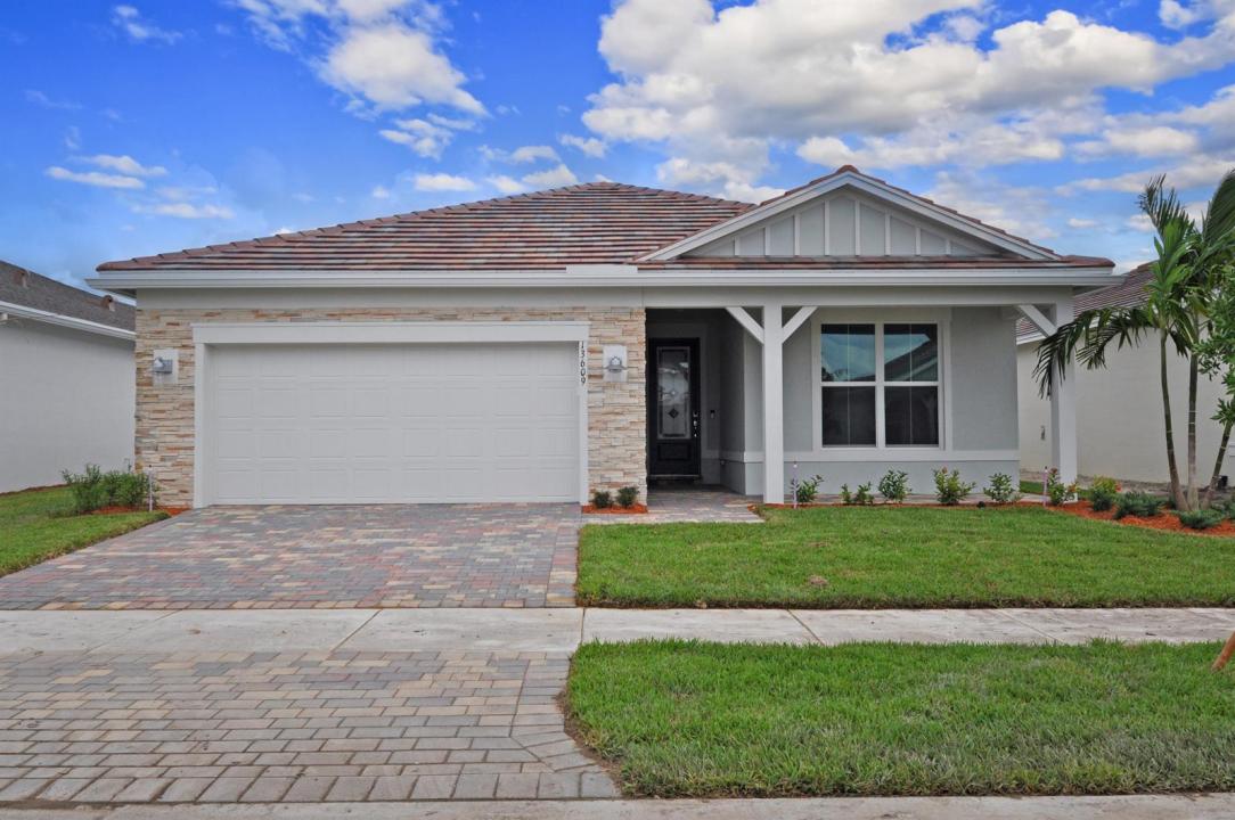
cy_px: 410
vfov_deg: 47.8
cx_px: 618
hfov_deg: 67.4
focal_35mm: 27
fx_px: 925
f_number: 10
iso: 200
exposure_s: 1/400
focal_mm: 18
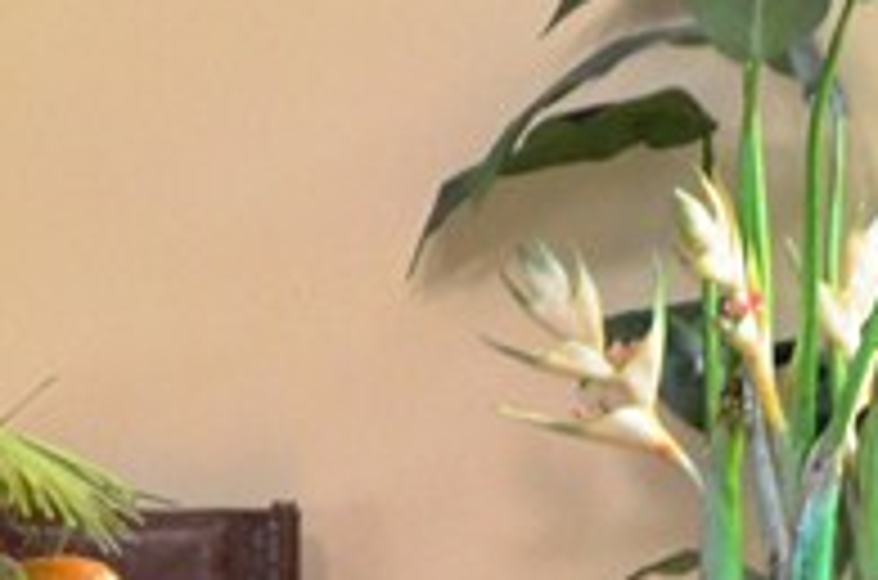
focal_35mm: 161
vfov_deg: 8.5
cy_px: 346
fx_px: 3917
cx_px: -351
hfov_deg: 12.3
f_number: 3.5
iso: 1100
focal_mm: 18
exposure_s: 1/60
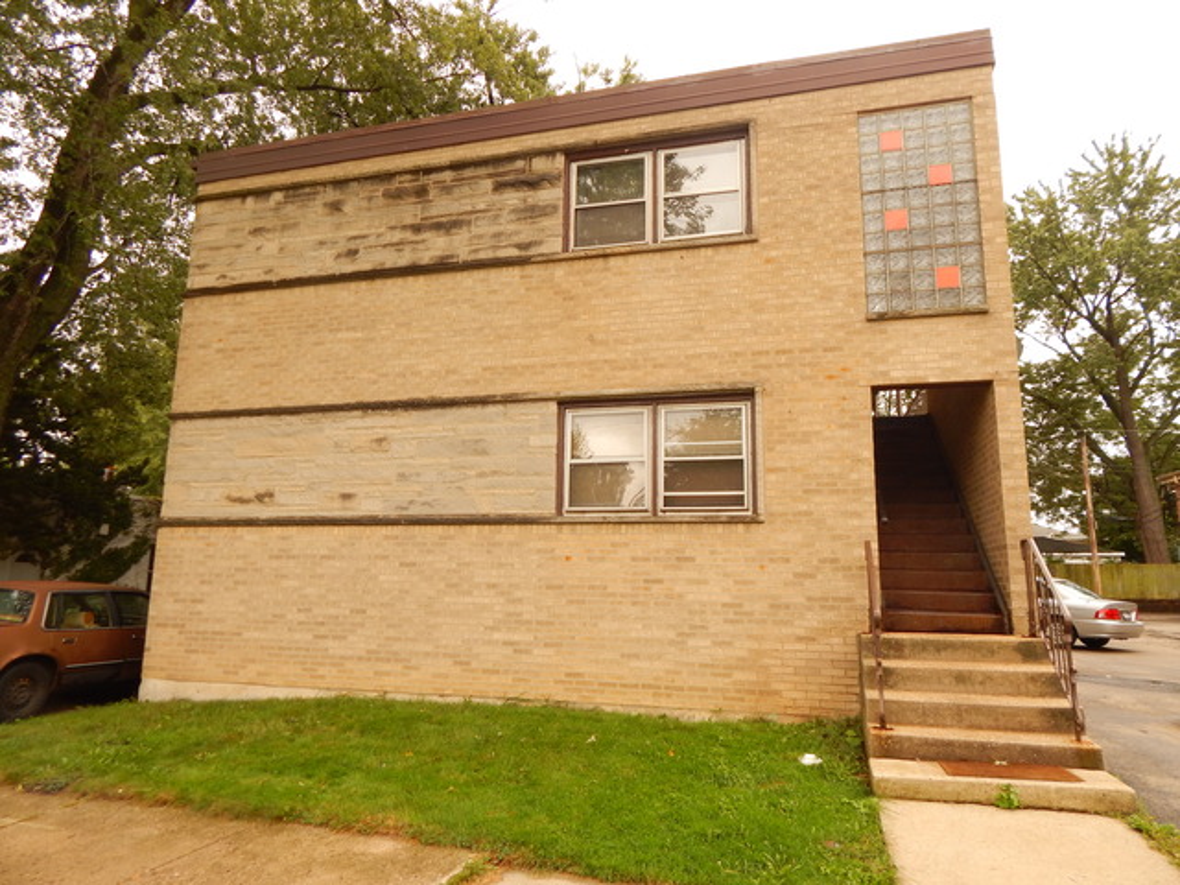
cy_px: 442
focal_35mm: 22
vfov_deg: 61.1
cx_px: 590
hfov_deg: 76.4
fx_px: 750
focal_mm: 4
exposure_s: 1/125
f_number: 3
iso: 125
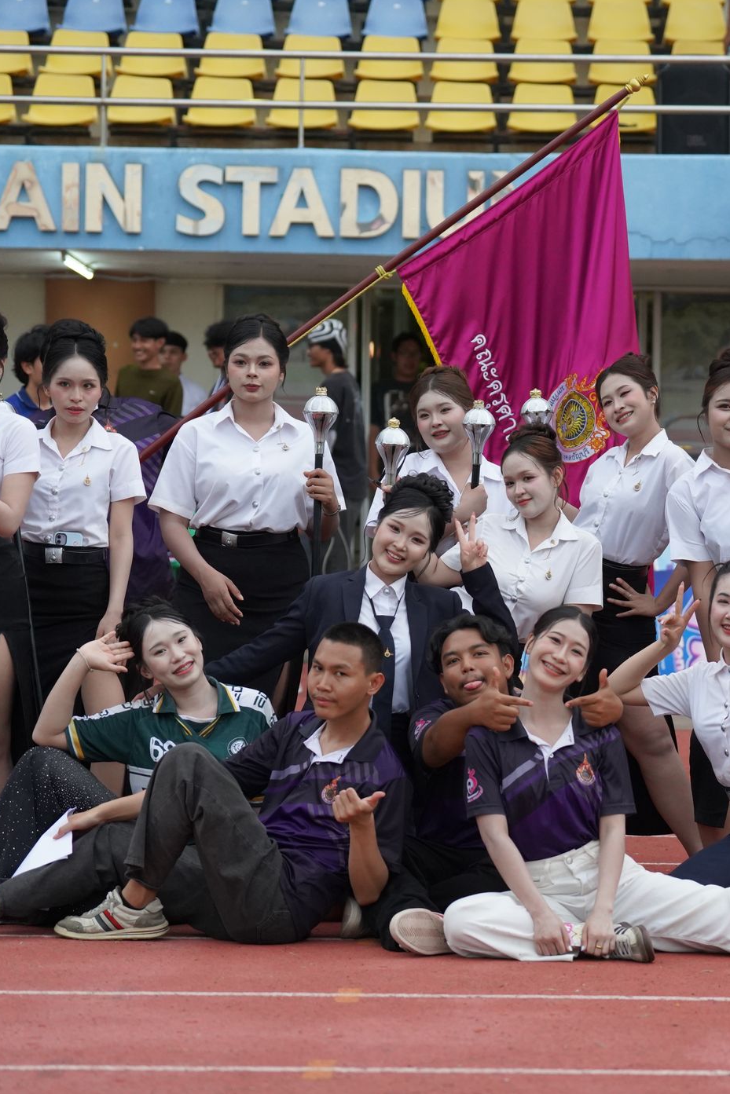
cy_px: 546
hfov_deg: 11.8
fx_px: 3527
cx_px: 539
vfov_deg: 17.6
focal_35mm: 116
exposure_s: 1/1600
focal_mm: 77
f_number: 2.8
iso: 2500
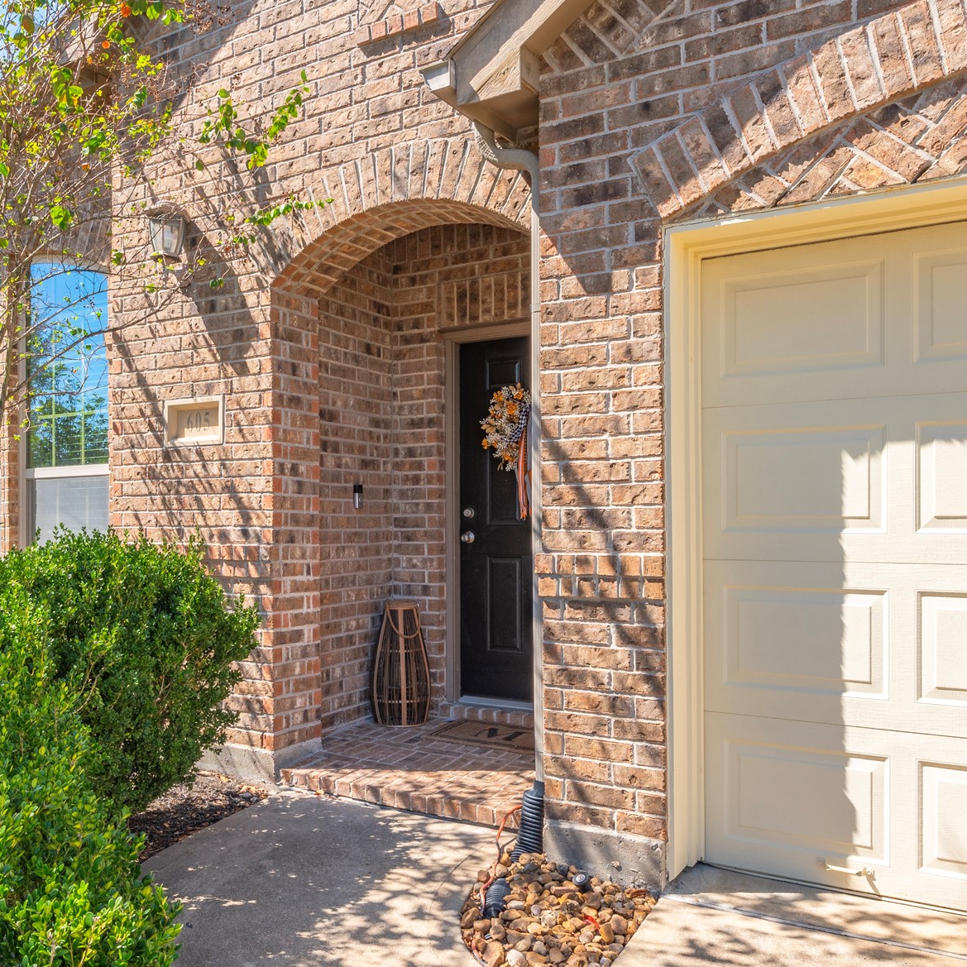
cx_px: 366
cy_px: 519
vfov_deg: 54.0
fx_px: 948
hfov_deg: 53.5
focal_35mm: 30
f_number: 14
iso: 125
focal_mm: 19
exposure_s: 1/50
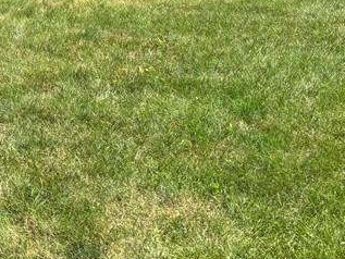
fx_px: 838
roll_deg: +0.1
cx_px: 32
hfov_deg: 22.7
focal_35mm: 84
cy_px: -111
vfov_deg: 16.3
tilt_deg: -3.0
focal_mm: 5.96
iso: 50
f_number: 1.6
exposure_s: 1/1667
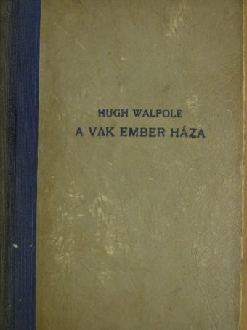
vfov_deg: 22.5
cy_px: 165
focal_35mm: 87
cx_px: 124
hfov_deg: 17.0
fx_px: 827
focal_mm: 14.6
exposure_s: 1/21.4
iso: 200
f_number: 3.5
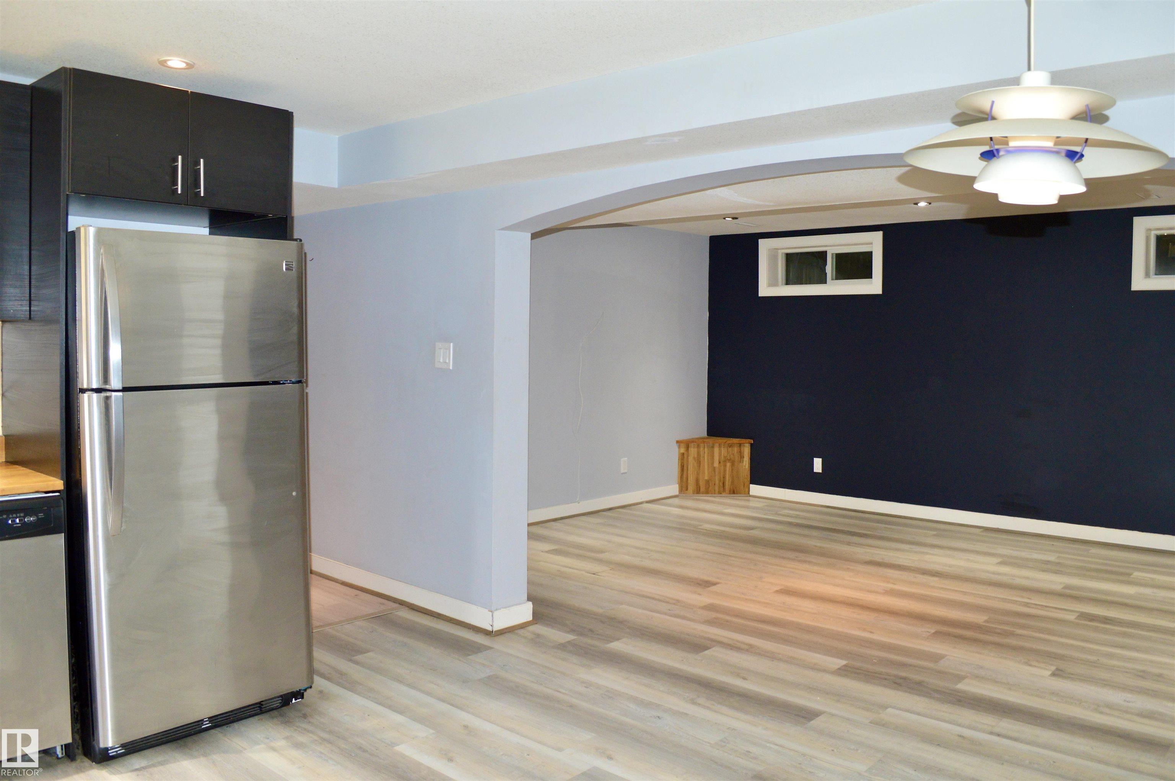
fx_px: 880
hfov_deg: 67.4
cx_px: 588
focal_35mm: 27
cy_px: 390
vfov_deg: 47.8
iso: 720
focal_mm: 18
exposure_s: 1/60
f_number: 5
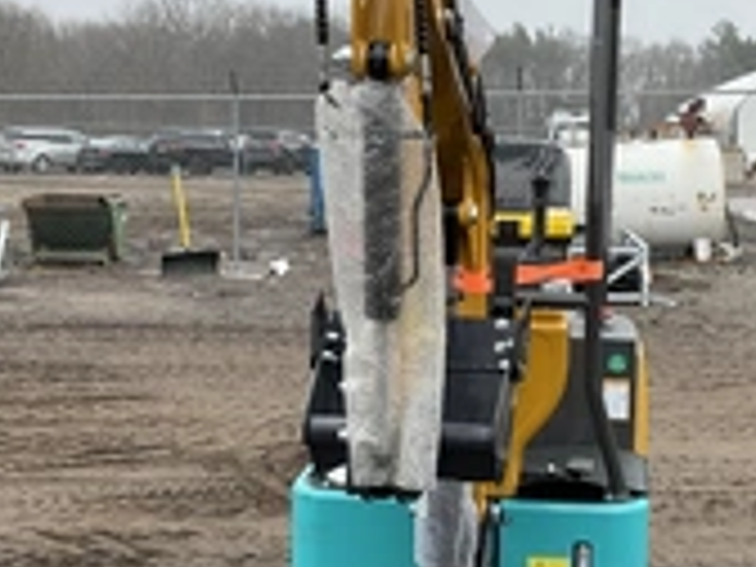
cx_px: 477
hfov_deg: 28.1
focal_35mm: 69
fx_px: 1507
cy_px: 302
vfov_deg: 21.3
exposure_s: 1/442
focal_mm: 3
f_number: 1.8
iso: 25
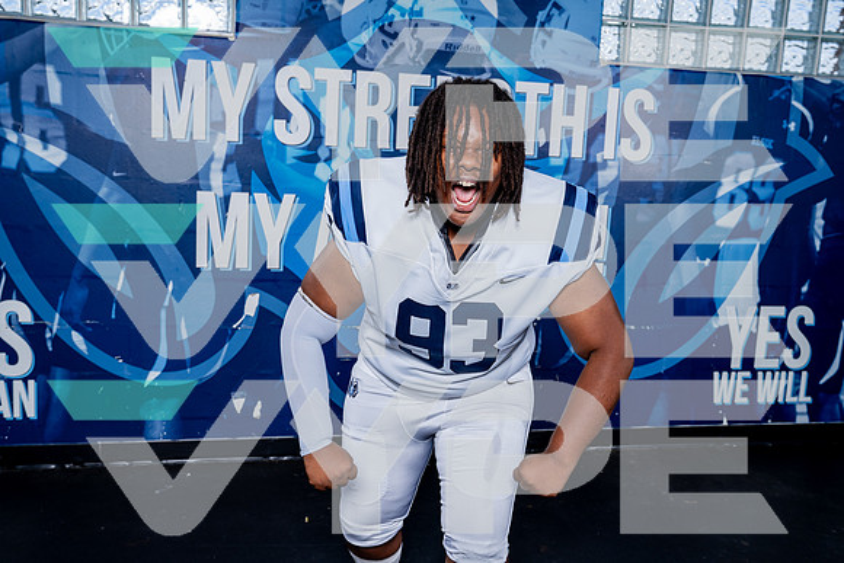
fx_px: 923
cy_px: 282
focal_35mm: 39
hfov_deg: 49.1
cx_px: 422
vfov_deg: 33.9
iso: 100
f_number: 5.6
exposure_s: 1/250
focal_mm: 38
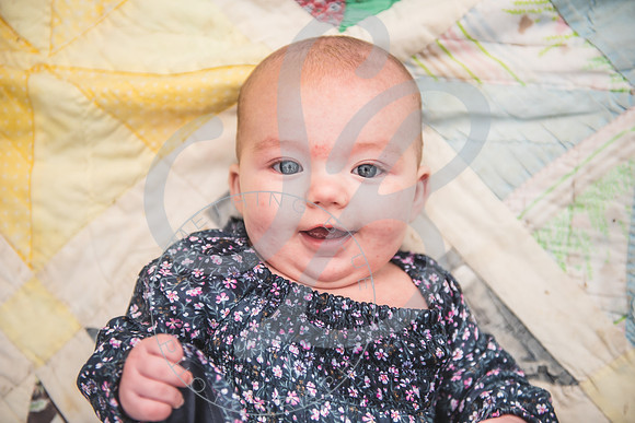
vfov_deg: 24.6
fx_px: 970
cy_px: 212
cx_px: 318
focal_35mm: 55
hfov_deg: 36.2
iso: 100
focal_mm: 55
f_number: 2.8
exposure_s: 1/160
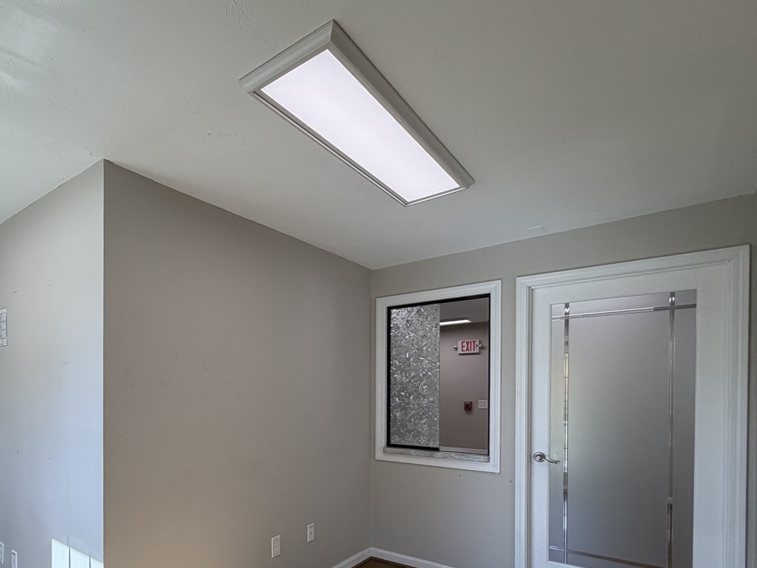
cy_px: 396
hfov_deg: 76.5
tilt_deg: -0.7
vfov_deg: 61.3
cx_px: 252
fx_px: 459
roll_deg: -0.1
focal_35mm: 21
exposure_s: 1/238
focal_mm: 2.22
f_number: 2.2
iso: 64
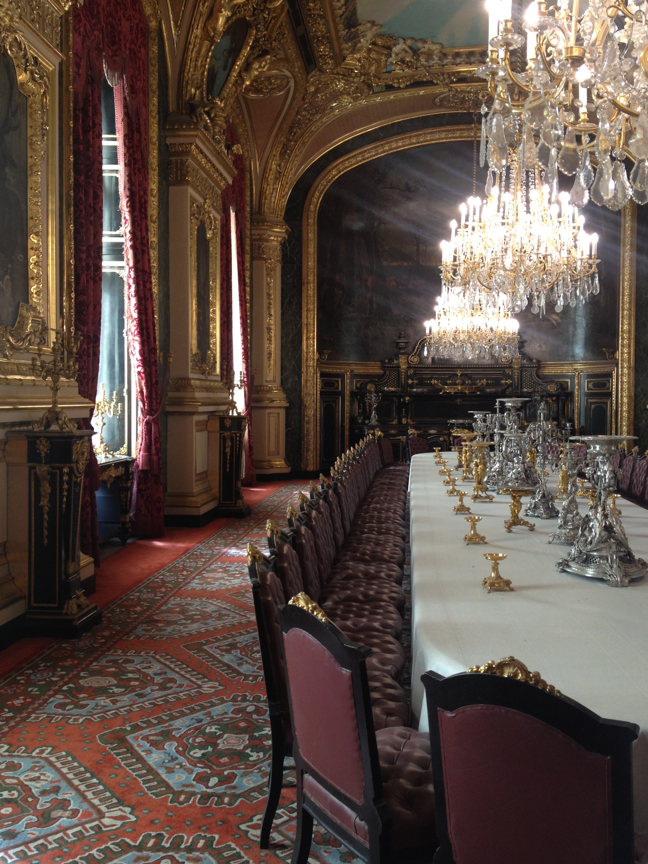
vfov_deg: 51.3
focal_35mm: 36
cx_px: 332
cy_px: 423
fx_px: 898
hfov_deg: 39.7
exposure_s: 1/20
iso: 80
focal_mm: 4.28
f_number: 2.4
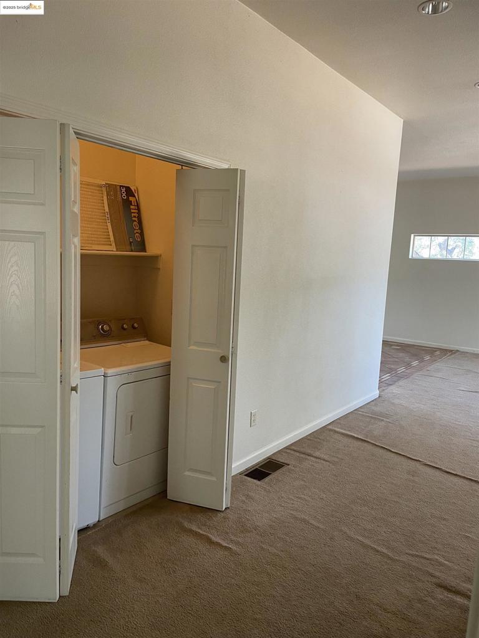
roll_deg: -1.4
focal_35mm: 26
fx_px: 480
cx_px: 240
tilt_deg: -9.2
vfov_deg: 67.3
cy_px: 319
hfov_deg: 53.1
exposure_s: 1/67
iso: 125
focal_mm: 4.2
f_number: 1.6
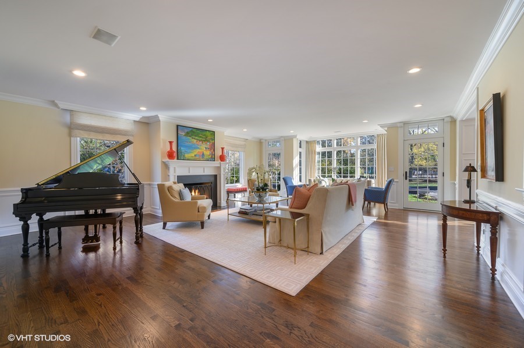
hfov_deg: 104.3
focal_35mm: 14
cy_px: 174
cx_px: 262
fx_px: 204
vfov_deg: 81.1
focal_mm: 14
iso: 200
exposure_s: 1/1.43
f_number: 8
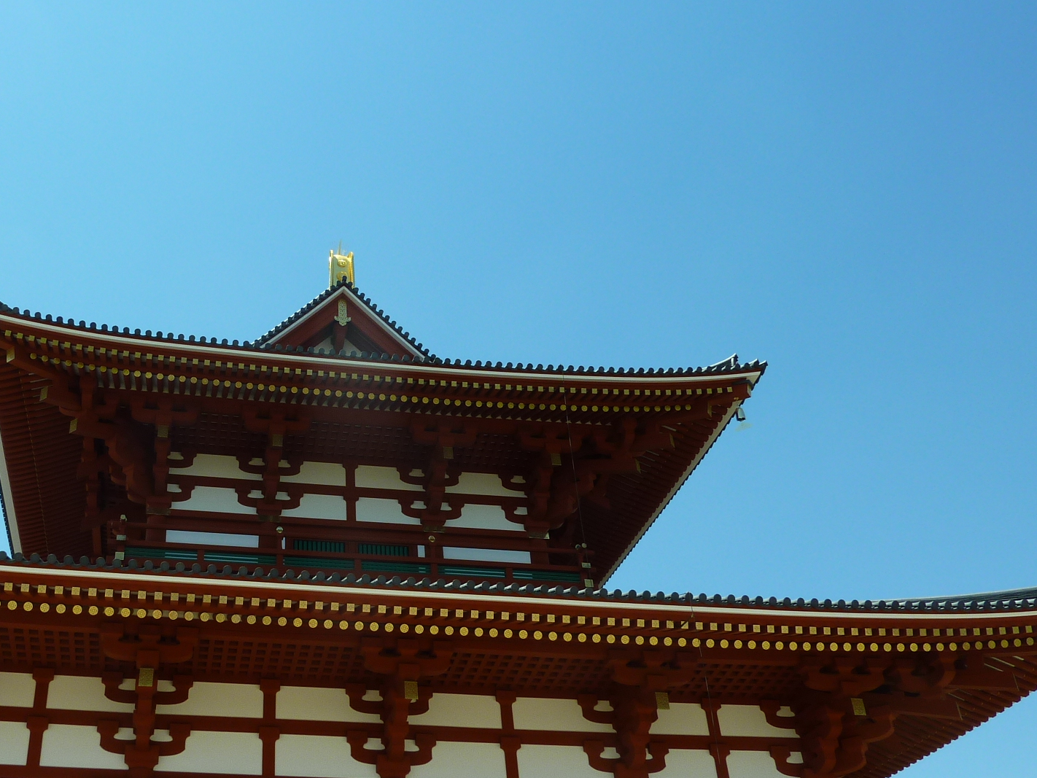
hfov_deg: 50.1
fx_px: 1079
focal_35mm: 36
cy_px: 467
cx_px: 314
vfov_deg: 39.5
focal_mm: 4.1
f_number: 4
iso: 80
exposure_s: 1/500
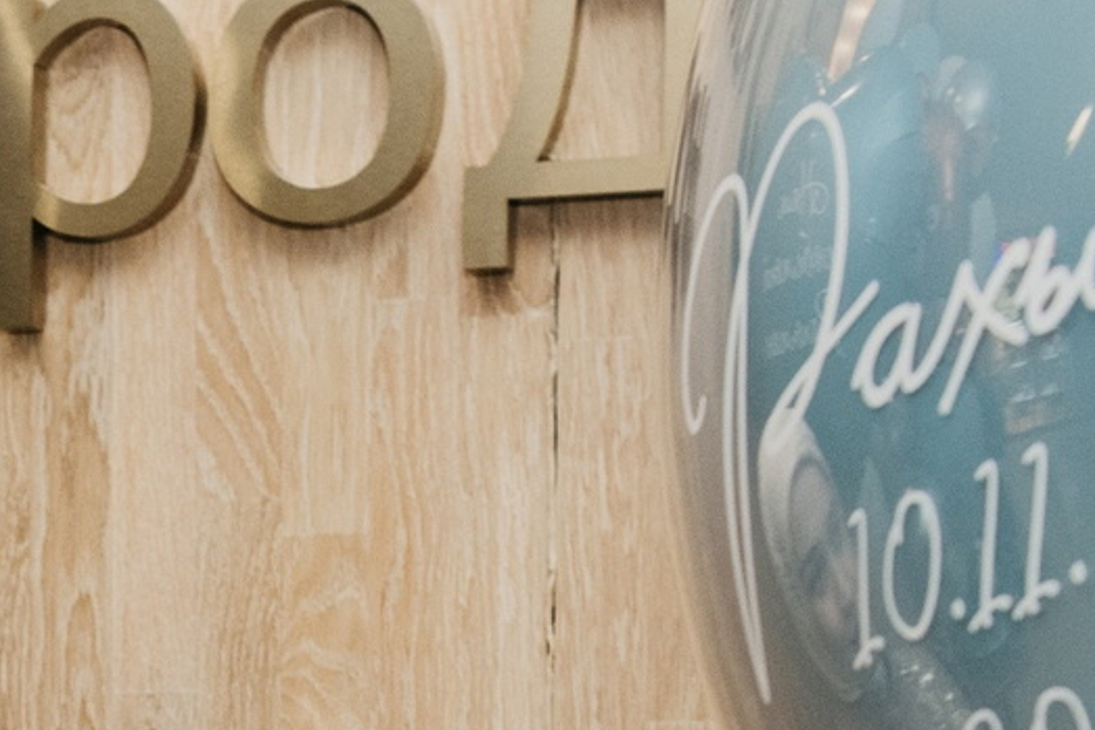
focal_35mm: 127
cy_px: 1239
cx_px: -593
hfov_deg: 14.9
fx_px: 3861
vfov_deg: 10.3
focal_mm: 26
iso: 640
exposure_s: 1/160
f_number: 4
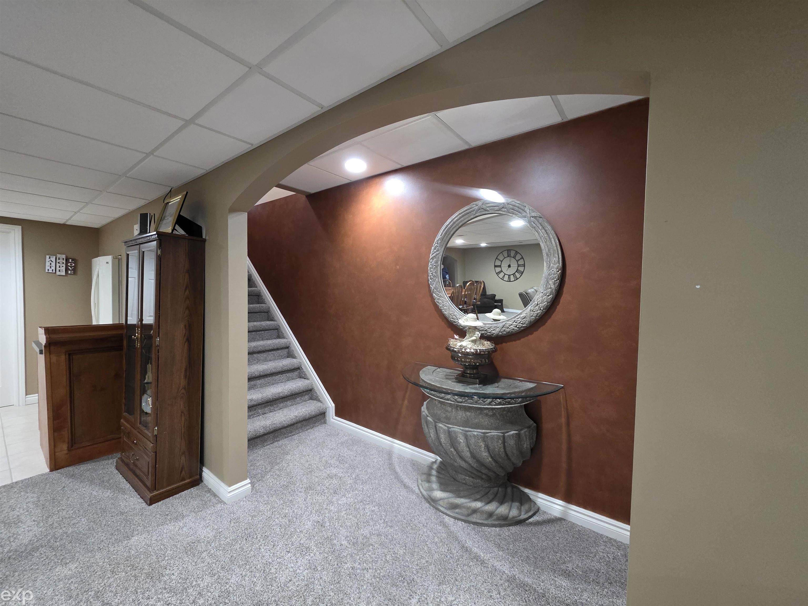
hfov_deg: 106.2
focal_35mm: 13
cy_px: 303
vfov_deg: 89.9
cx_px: 404
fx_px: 303
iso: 800
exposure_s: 1/60
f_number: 1.9
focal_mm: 2.2
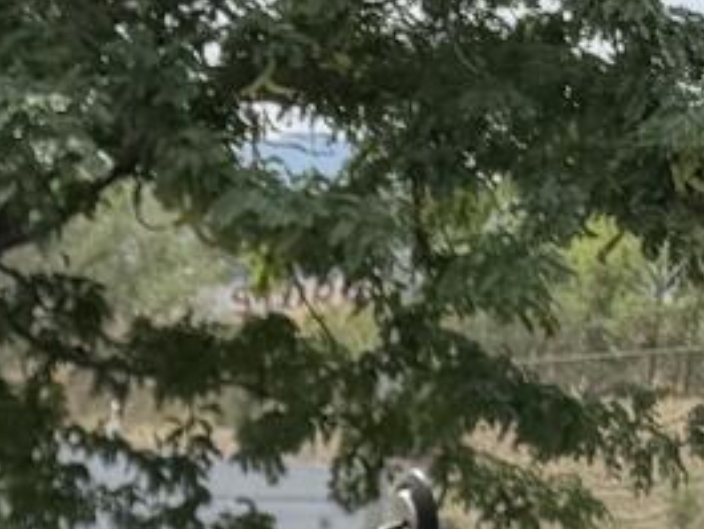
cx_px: -1246
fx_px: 3683
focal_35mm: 181
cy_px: 1951
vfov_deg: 6.8
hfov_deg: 9.2
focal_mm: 6.76
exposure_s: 1/2110
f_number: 1.78
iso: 80
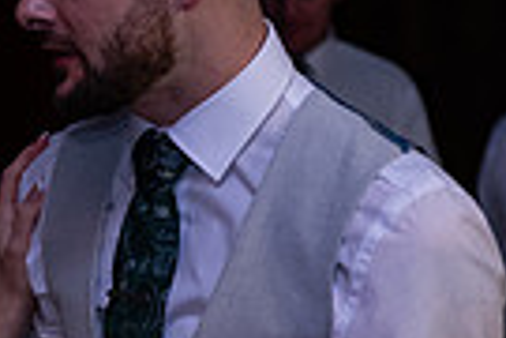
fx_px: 3387
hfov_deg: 8.4
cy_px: 269
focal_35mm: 241
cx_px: -116
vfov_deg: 5.7
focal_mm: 56
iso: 800
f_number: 3.5
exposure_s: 1/160
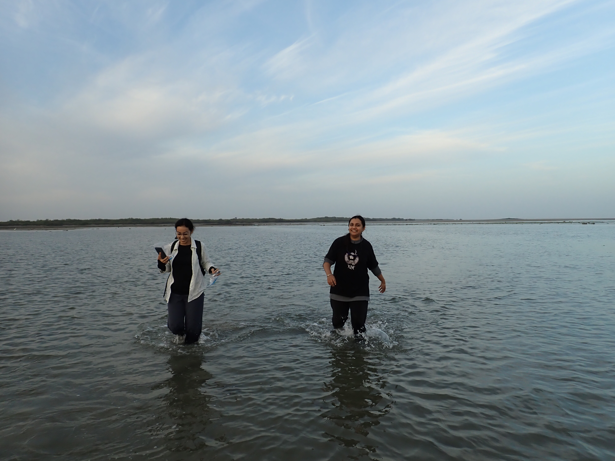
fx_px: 444
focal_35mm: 25
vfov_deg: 54.9
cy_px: 230
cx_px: 308
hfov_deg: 69.4
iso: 100
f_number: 2.8
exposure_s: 1/320
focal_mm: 4.5
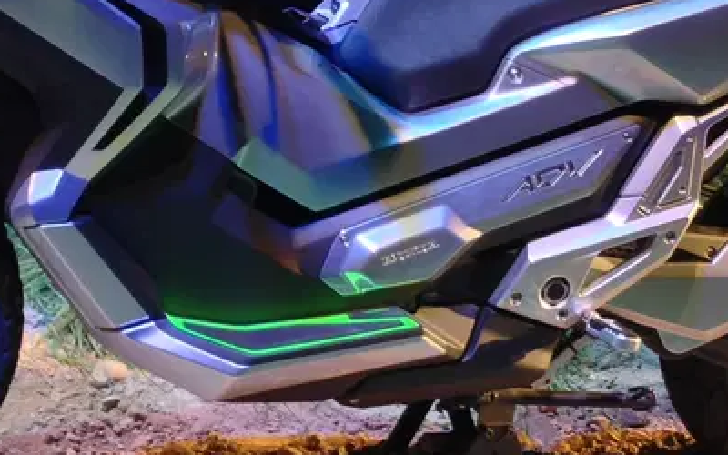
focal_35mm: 105
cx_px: 251
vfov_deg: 12.4
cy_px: 82
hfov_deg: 19.8
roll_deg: -4.9
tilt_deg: -15.5
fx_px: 2083
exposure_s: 1/30
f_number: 2.4
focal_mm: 4.12
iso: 50
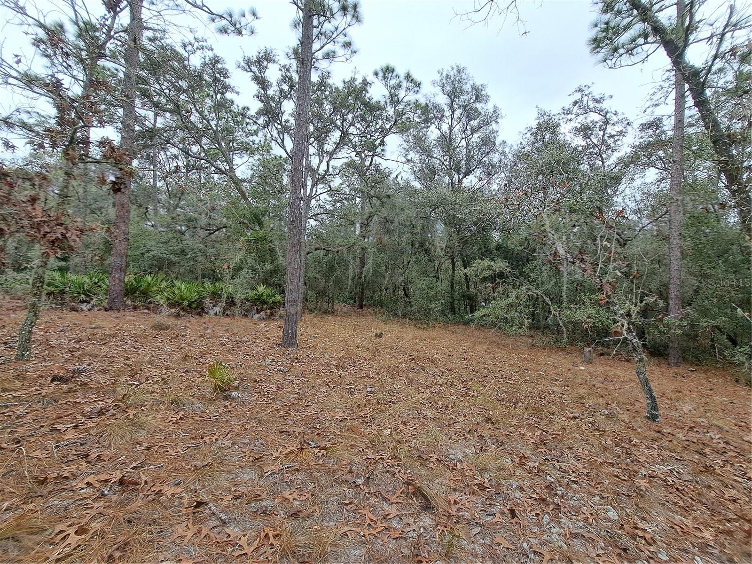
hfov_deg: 106.2
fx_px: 282
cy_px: 282
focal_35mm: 13
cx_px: 376
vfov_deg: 89.9
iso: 50
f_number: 2.2
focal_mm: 1.74
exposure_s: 1/281
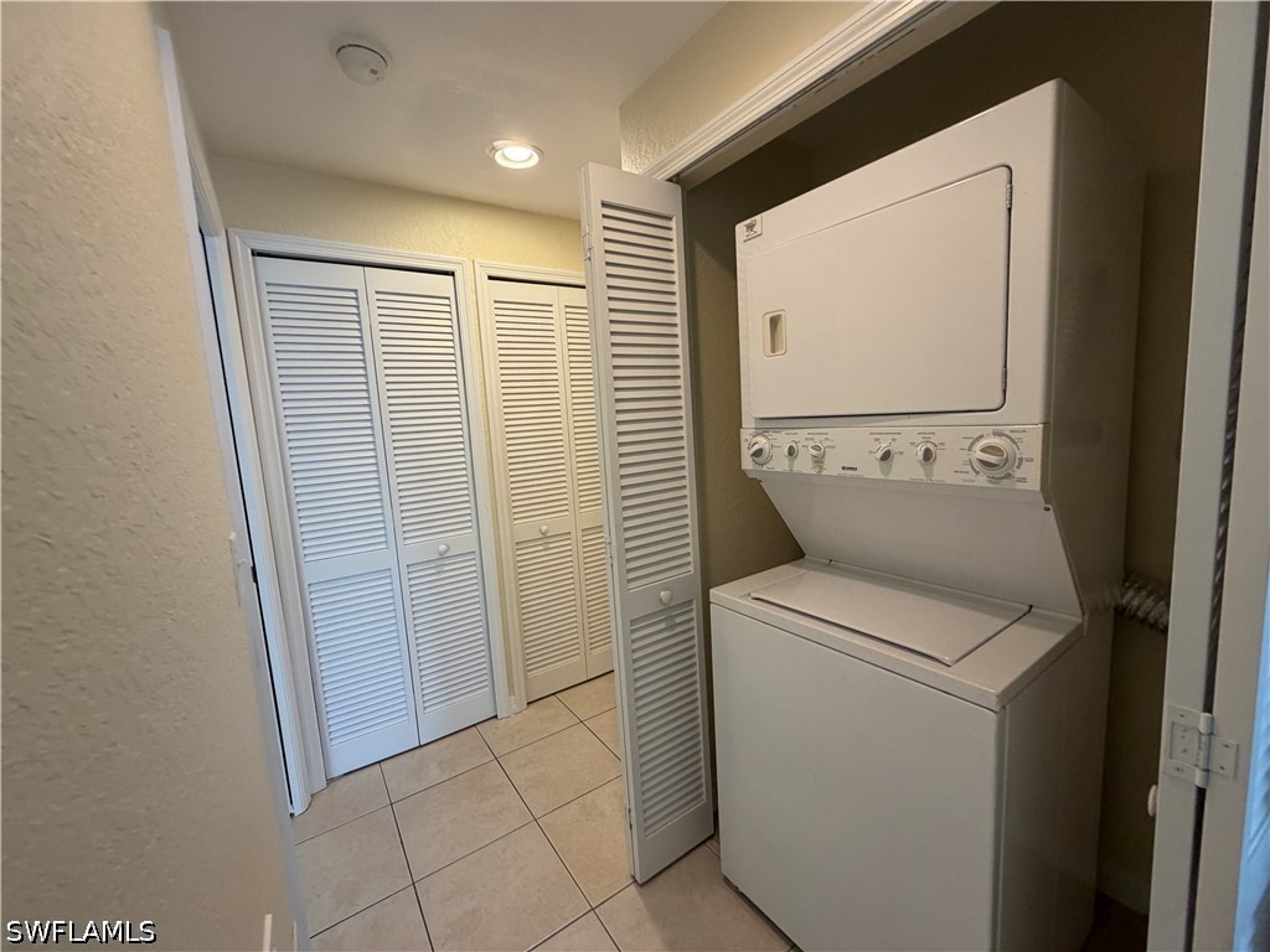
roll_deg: +3.7
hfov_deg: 102.1
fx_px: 514
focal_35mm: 14
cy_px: 476
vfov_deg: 85.7
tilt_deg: -6.1
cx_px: 635
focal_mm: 2.22
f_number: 2.2
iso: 320
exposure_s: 1/120
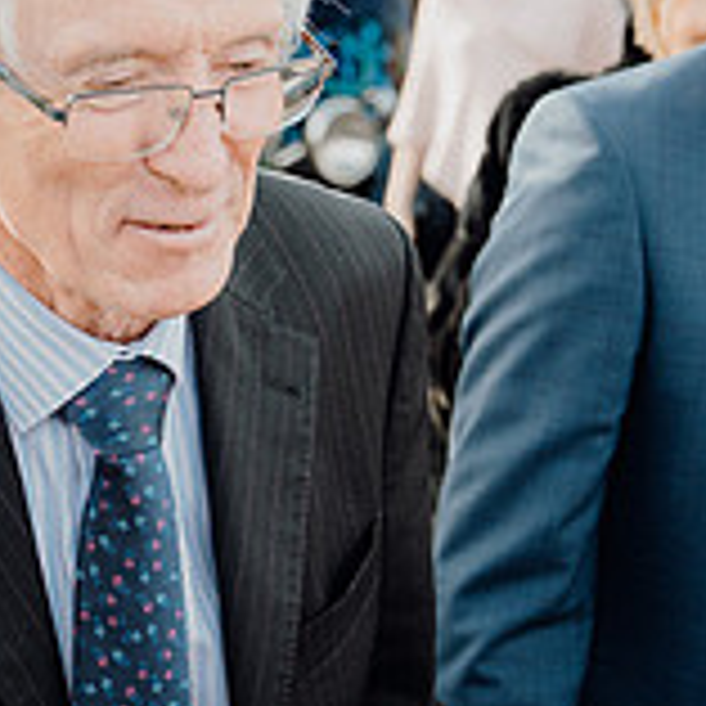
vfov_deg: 15.8
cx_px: 319
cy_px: 456
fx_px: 2538
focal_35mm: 110
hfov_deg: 15.8
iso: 320
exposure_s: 1/400
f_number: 3.5
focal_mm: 35
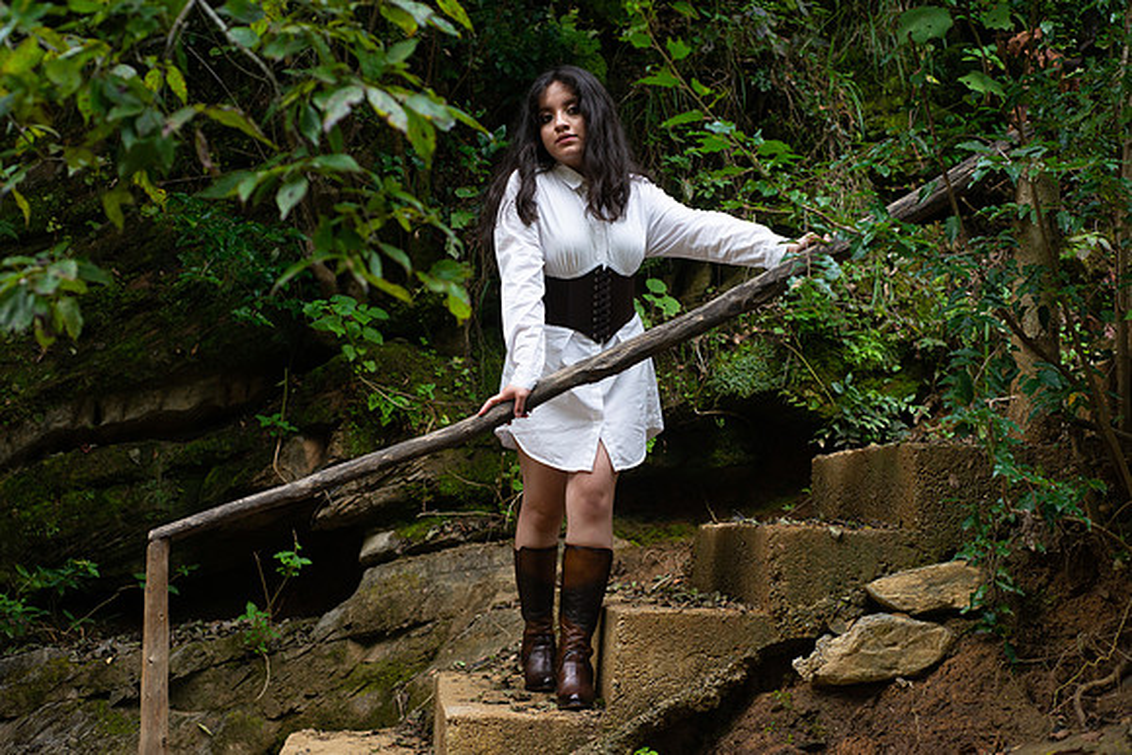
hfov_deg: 39.6
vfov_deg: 27.0
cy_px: 378
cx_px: 566
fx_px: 1573
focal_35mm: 50
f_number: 4
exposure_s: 1/400
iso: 400
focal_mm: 50
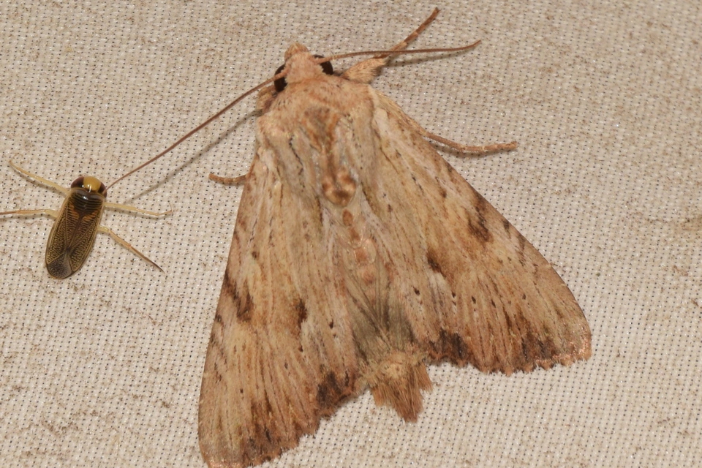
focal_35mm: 210
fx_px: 4095
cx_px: 351
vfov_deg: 6.5
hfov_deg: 9.8
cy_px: 234
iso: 200
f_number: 14
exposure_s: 1/160
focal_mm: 140
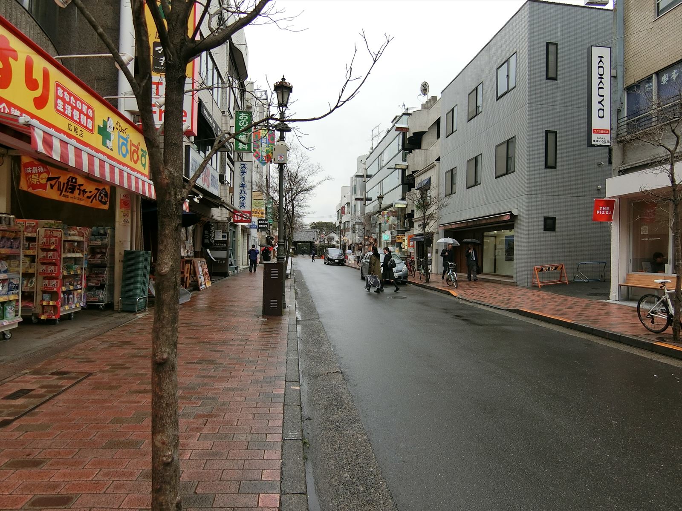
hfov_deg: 84.7
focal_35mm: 19
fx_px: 374
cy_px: 256
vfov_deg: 68.7
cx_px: 341
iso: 80
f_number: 2.7
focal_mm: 4.06
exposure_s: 1/320
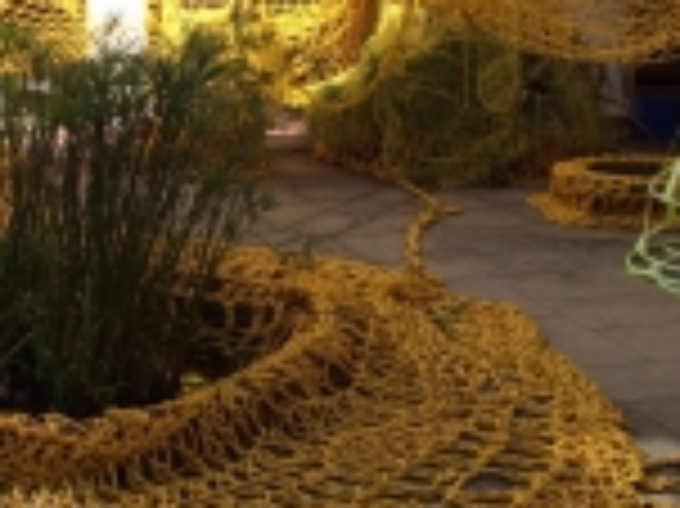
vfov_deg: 21.4
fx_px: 1335
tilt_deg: -8.0
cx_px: 38
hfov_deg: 27.3
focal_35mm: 68
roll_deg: +0.9
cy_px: 142
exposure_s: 1/805
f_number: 2.2
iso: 32
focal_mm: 4.15
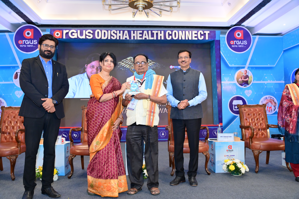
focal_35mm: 30
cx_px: 150
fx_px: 249
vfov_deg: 43.6
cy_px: 100
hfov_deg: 62.0
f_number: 6.3
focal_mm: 30
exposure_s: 1/125
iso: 1600
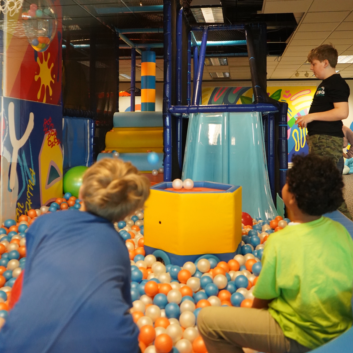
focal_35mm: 36
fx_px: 415
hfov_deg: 46.0
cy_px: 121
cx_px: 175
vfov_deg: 45.4
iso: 5000
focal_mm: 28
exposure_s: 1/160
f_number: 3.5
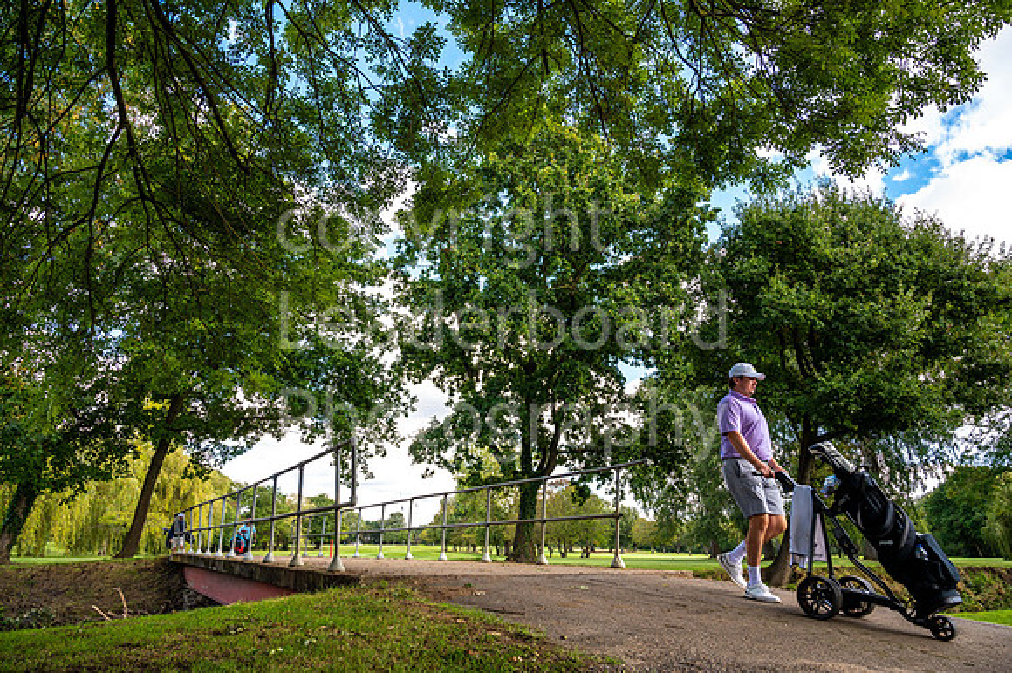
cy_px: 336
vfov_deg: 53.1
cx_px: 506
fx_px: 674
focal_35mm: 24
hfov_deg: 73.8
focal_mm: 24
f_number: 5.6
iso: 320
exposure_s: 1/320
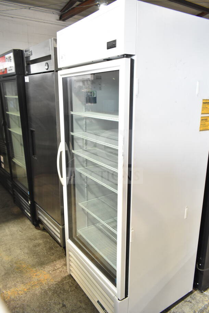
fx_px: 235
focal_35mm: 27
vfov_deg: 67.4
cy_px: 156
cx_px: 104
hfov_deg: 48.0
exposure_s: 1/100
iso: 1600
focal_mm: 18
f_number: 5
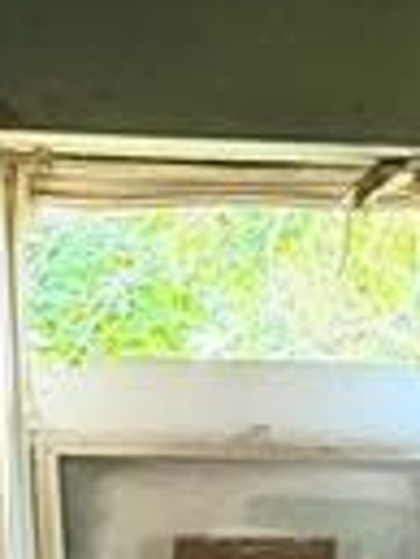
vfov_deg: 12.8
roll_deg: +0.2
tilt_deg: -8.2
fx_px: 2310
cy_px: 945
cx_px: 987
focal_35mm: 143
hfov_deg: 9.3
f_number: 1.78
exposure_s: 1/60
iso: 500
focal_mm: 6.76
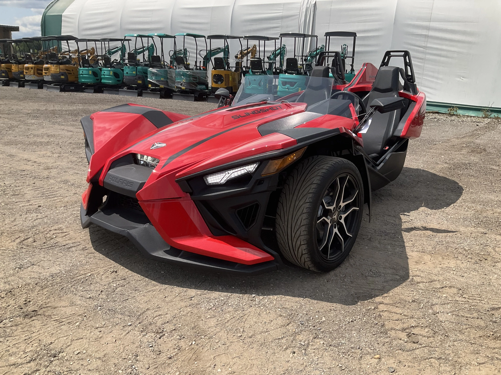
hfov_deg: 61.7
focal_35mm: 29
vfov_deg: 48.2
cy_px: 188
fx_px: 420
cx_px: 250
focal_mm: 3
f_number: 1.8
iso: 25
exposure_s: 1/1577
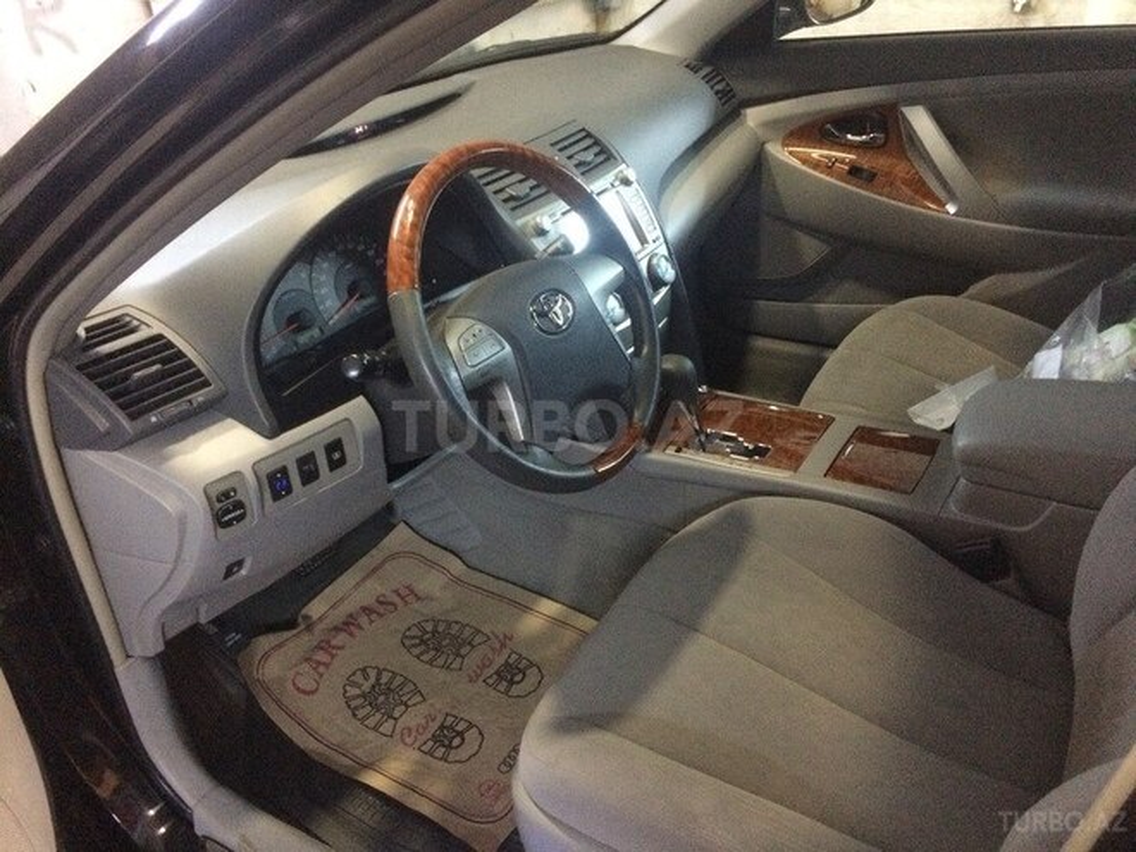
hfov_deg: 61.7
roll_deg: +4.1
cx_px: 568
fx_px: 952
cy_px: 426
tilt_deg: -29.7
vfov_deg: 48.2
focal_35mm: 29
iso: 400
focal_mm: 4.15
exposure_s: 1/17
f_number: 2.2
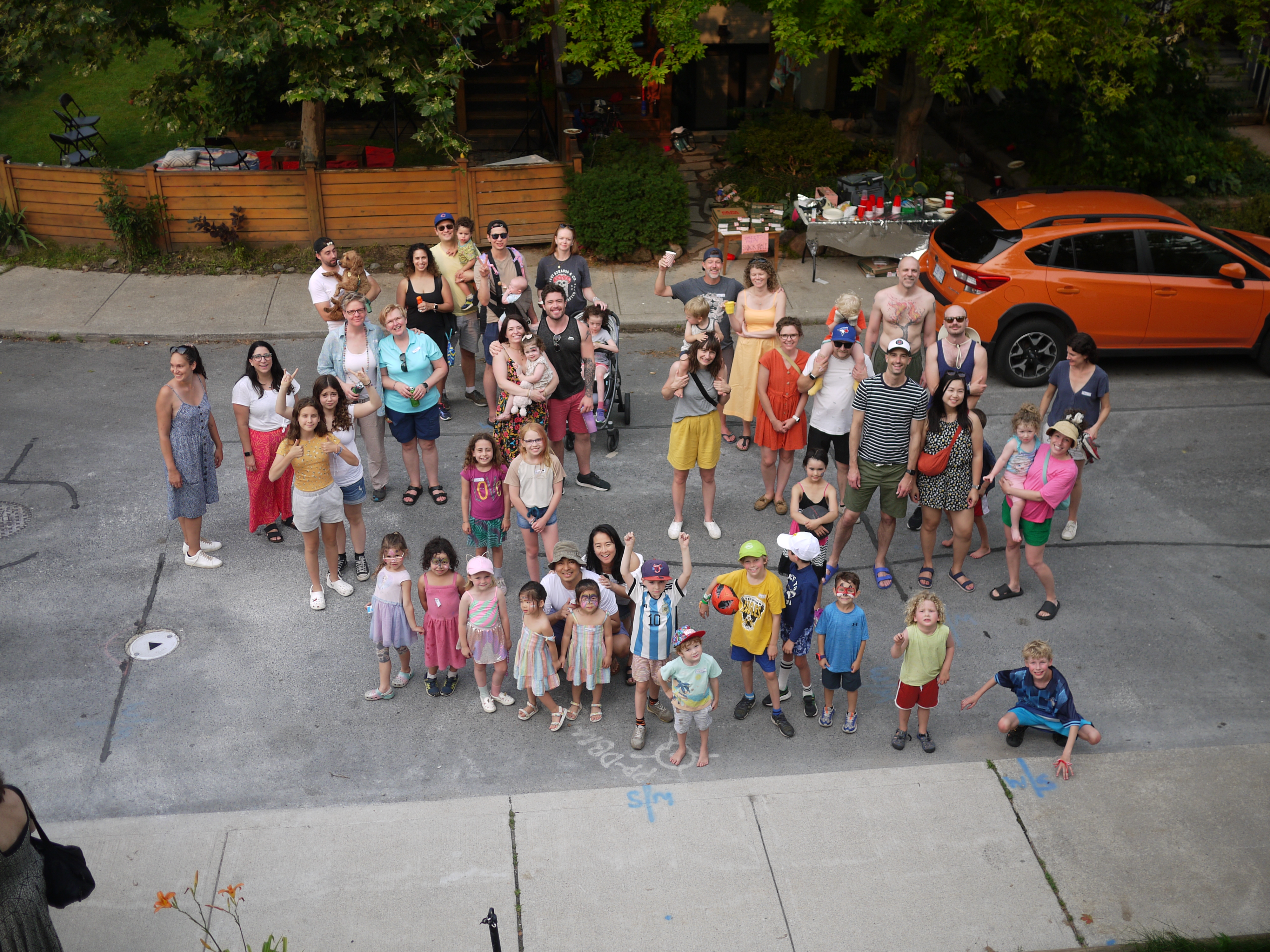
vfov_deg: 36.0
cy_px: 476
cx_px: 635
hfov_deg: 46.8
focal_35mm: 40
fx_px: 1468
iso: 100
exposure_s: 1/1000
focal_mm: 20
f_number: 1.8
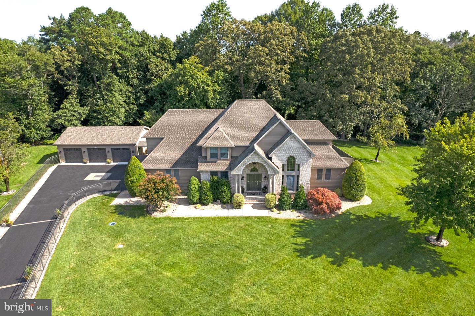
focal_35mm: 22
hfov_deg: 78.6
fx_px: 290
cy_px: 158
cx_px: 238
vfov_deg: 57.2
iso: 100
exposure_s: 1/640
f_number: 2.8
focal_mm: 8.38
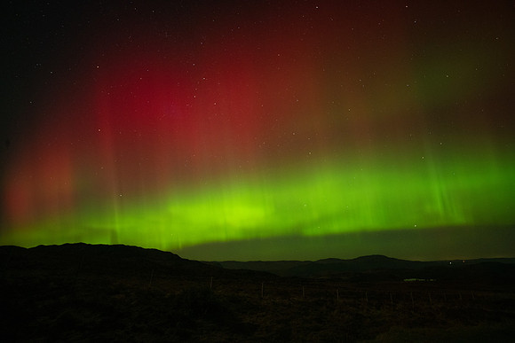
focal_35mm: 15
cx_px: 258
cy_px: 172
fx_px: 215
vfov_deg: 77.4
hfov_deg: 100.4
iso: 2500
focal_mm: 15
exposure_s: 5
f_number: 3.5
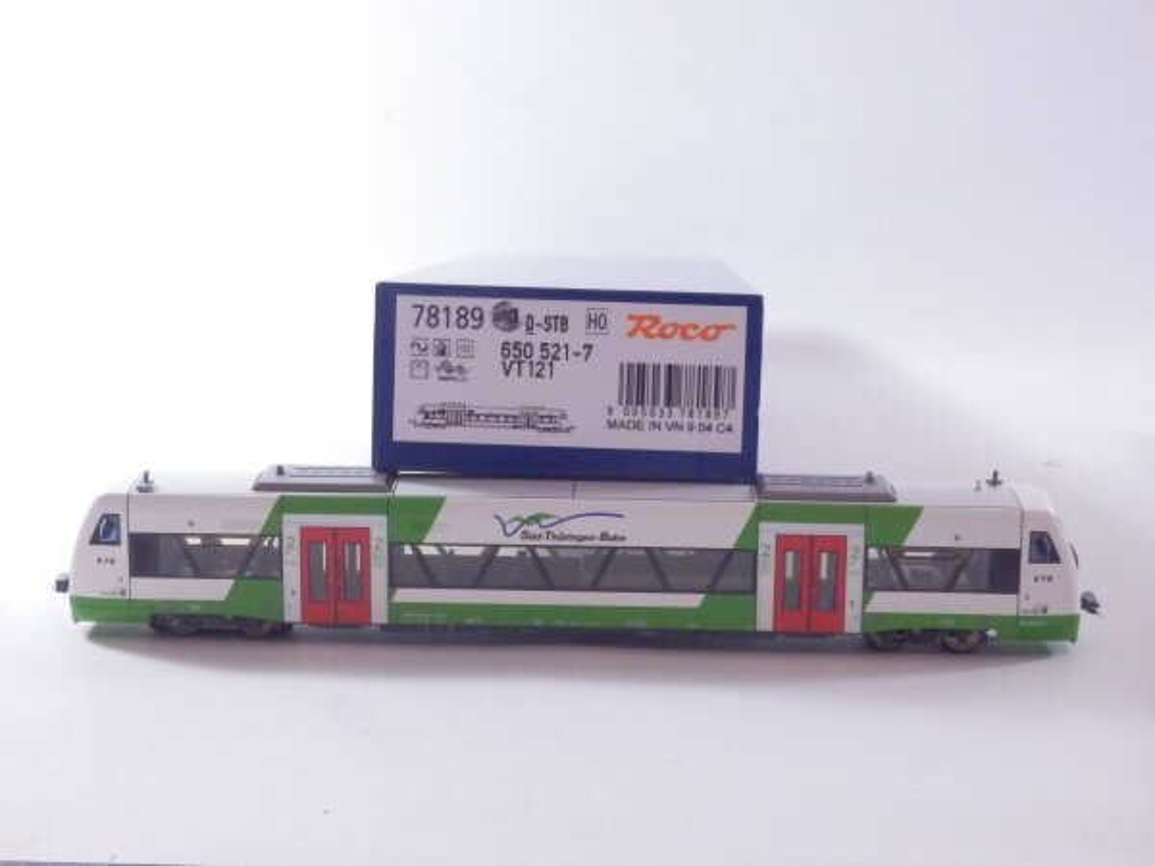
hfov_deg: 29.4
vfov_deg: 22.3
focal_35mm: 66
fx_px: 2202
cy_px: 433
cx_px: 578
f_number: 4.4
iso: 1250
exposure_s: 1/160
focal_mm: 11.9
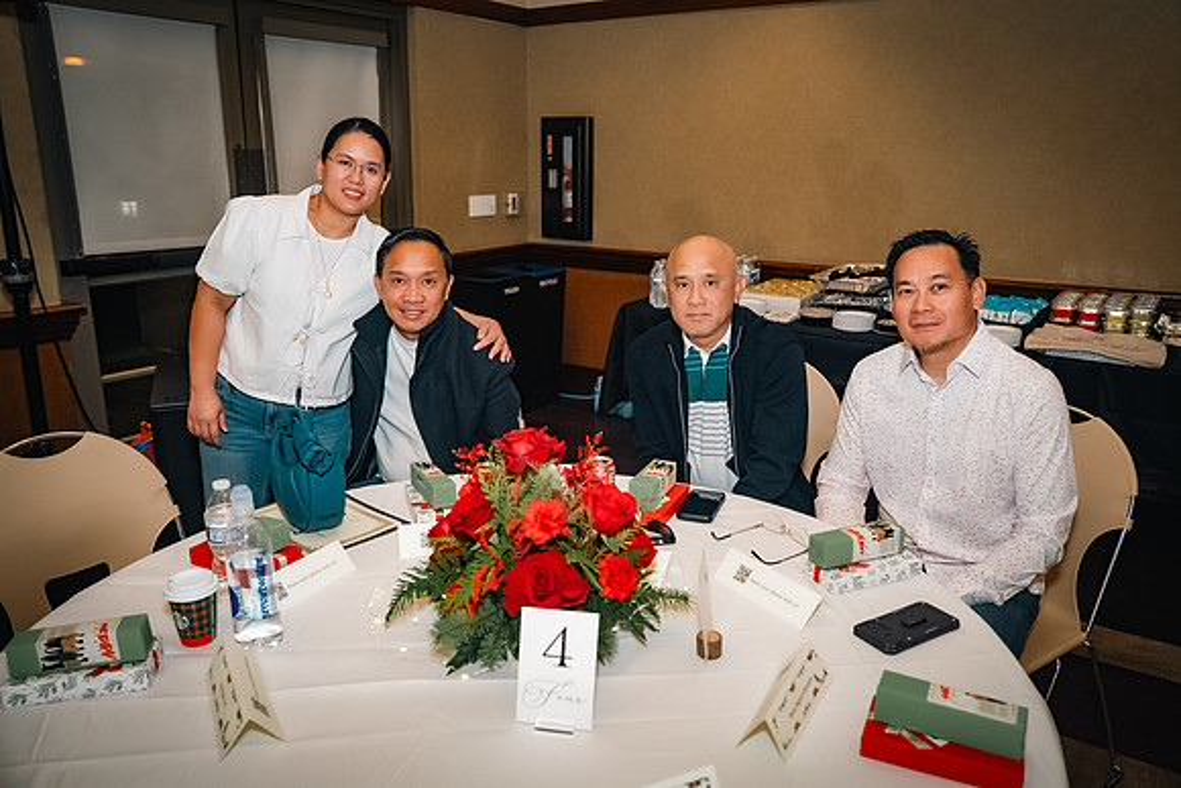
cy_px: 394
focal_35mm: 27
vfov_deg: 48.0
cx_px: 590
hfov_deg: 67.4
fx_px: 886
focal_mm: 27
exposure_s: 1/100
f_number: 3.5
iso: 1600
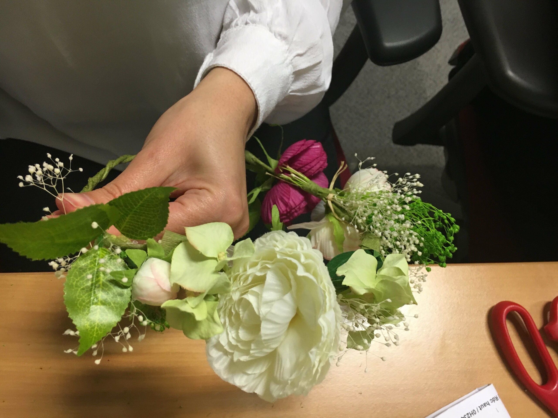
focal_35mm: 29
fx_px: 467
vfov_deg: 48.2
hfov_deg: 61.7
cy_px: 209
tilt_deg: -67.8
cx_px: 279
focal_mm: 4.15
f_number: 2.2
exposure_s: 1/33
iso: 125
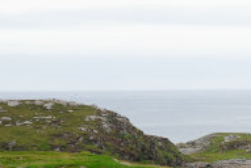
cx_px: 501
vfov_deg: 5.3
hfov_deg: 7.7
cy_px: 203
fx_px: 1795
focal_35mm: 257
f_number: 9
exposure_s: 1/80
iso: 100
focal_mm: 41
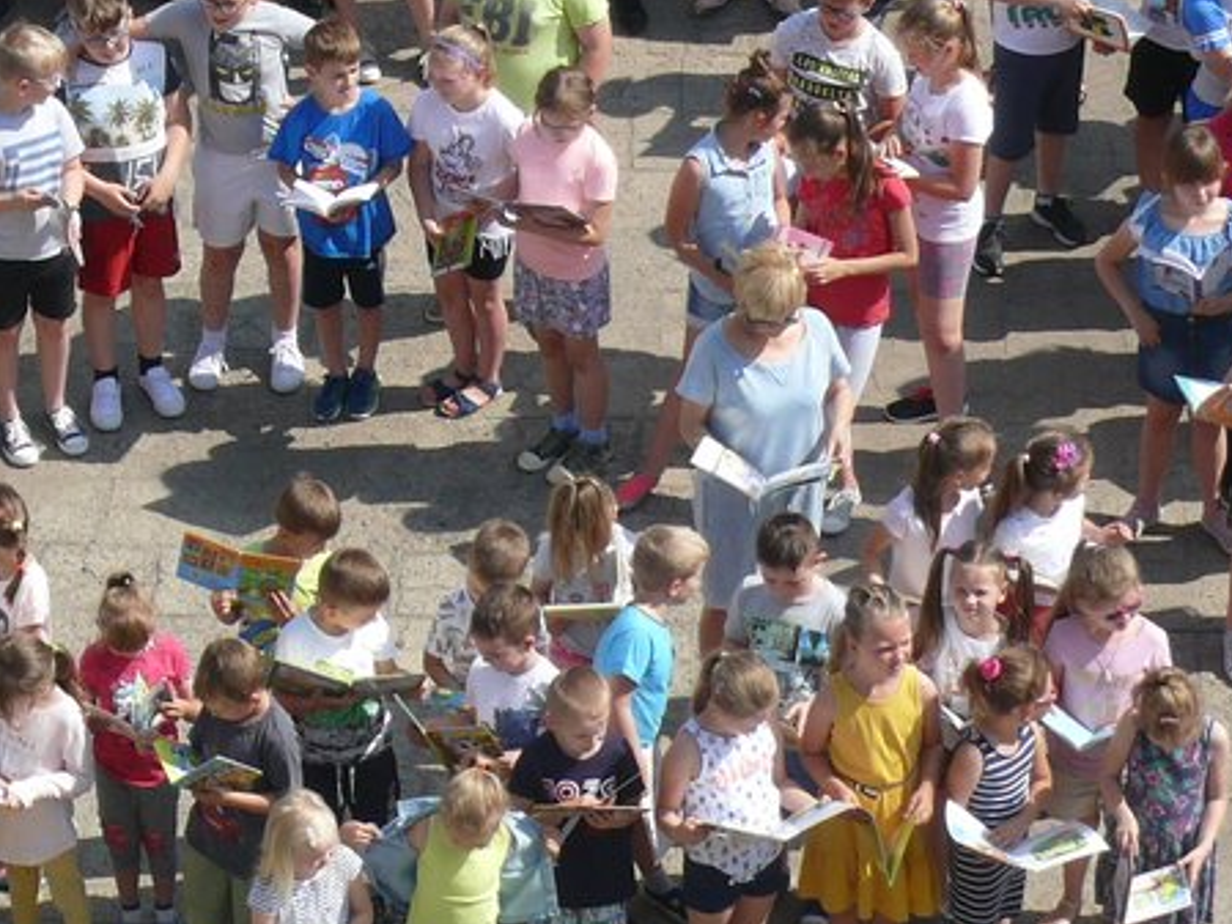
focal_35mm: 180
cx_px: 348
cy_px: 288
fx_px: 6408
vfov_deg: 8.2
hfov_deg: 11.0
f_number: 5.6
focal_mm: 14.9
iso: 100
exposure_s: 1/400
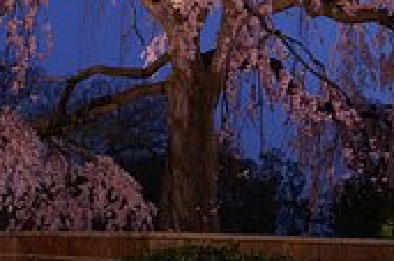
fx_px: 835
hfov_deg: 26.5
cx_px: 223
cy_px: -35
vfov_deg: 17.1
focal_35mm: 76
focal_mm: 17
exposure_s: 1/5
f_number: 2.8
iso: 200
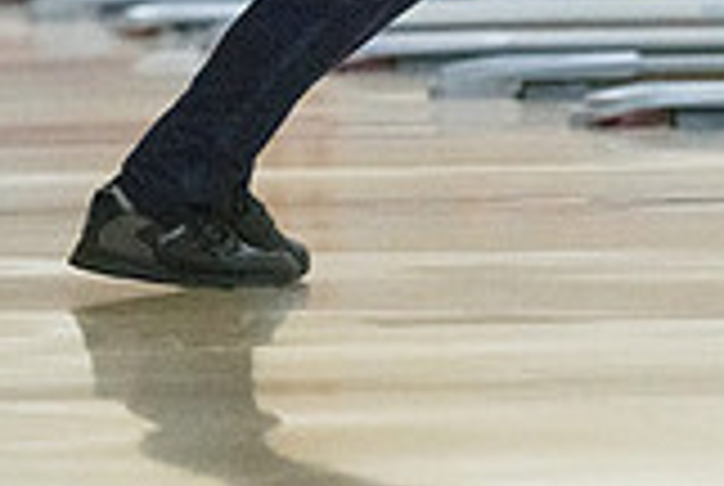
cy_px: -308
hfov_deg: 3.6
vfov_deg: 2.4
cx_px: 387
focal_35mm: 575
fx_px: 11585
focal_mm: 160
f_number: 4
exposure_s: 1/1000
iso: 10000
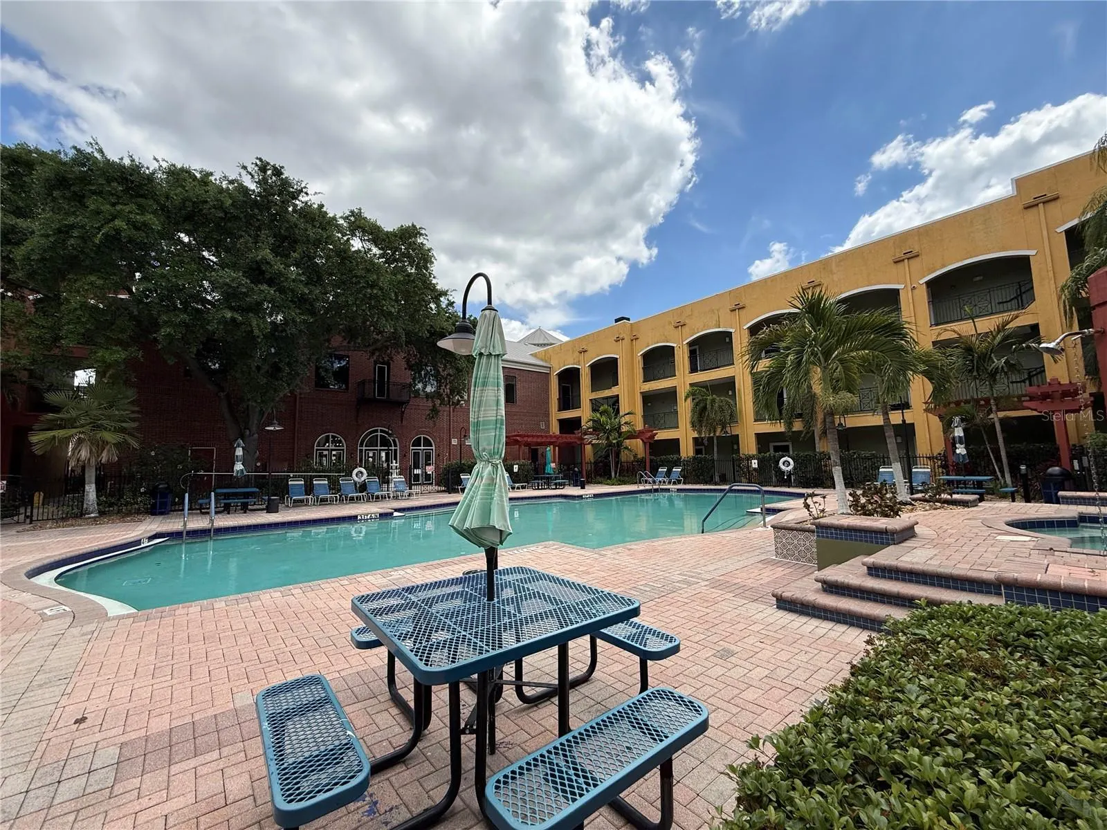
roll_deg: +0.0
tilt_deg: +5.2
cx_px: 554
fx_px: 448
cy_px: 415
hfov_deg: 102.1
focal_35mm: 14
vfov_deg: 85.7
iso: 64
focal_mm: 2.22
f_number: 2.2
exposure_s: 1/1698
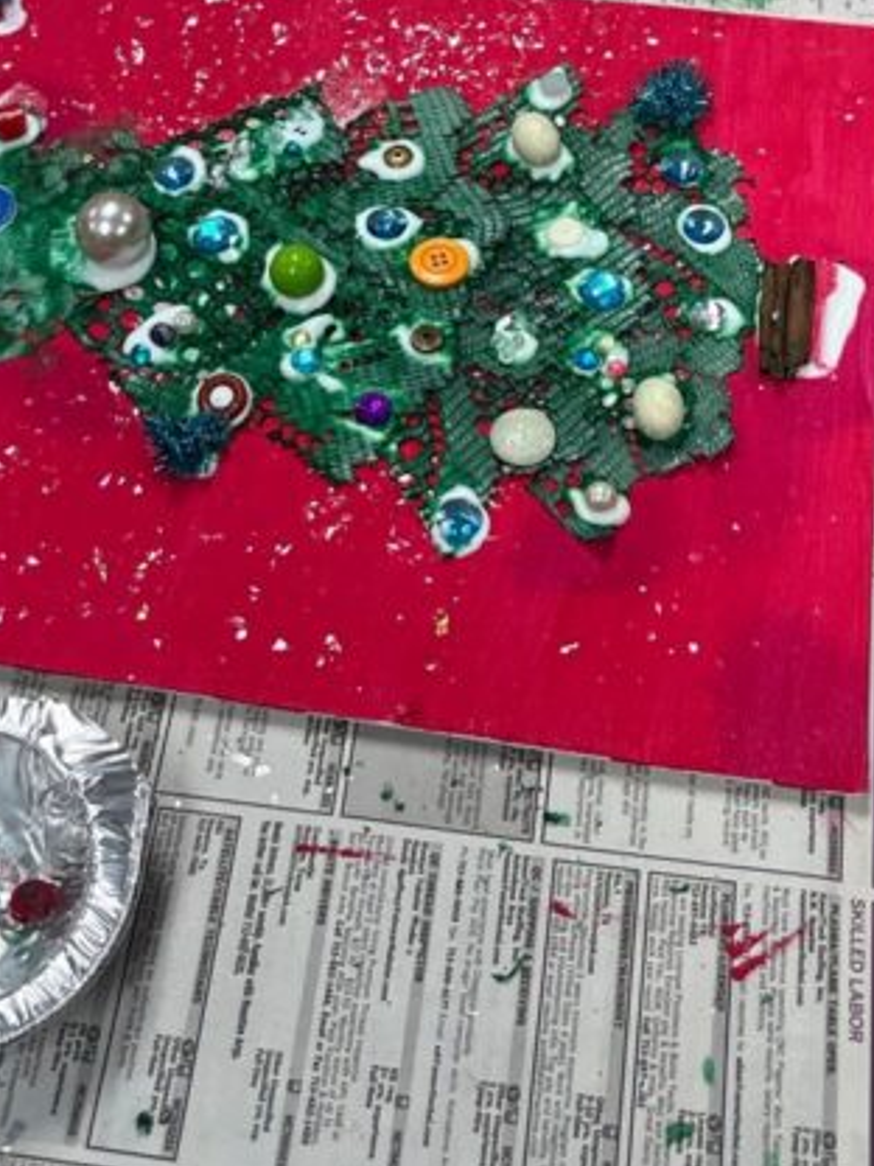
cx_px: 378
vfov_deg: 29.2
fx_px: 2155
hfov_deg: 22.9
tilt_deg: -49.1
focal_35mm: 64
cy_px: 149
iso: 100
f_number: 1.6
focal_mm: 5.1
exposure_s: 1/120
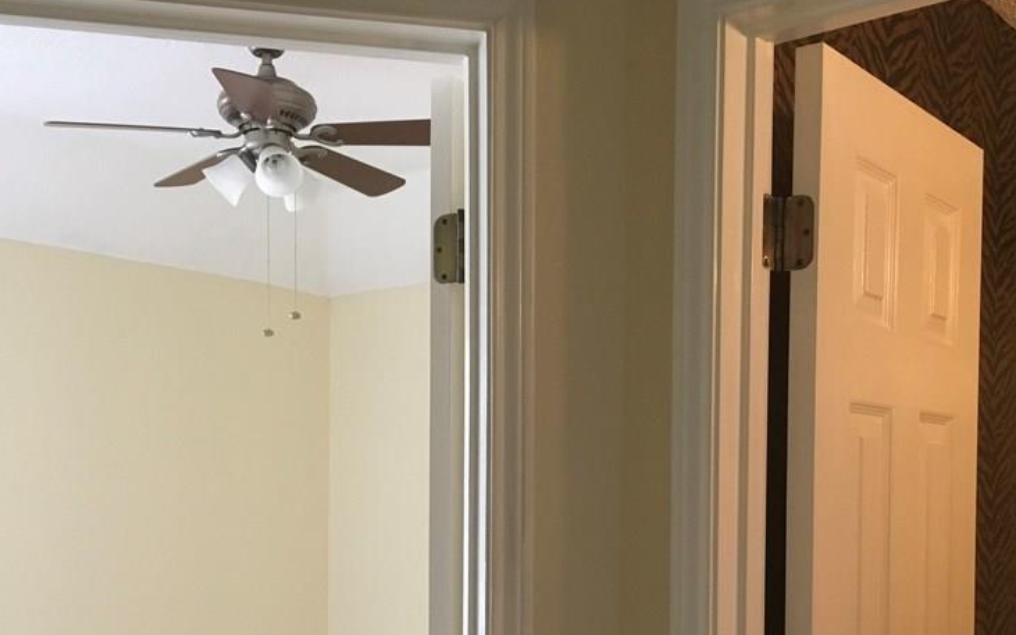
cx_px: 472
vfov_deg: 29.2
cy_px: 515
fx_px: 1191
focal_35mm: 43
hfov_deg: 46.2
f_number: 2.2
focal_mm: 4.15
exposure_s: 1/30
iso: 160
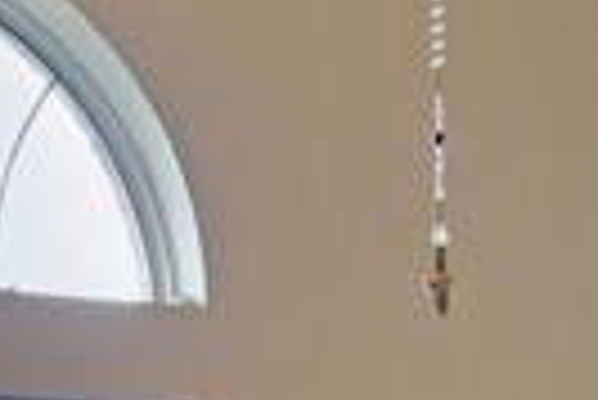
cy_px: 1025
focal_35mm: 123
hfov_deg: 16.2
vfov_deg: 9.6
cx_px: -58
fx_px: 2045
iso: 640
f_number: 4
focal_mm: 16
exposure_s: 1/160
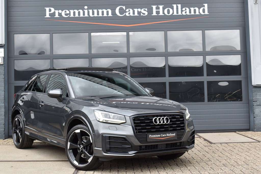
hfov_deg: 33.4
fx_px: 435
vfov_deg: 22.7
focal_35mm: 60
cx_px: 130
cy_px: 87
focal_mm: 40
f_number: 7.1
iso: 400
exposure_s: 1/200
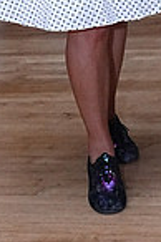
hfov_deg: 9.5
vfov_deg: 13.4
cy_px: -143
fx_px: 961
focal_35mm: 143
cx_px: 180
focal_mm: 24
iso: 5000
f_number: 5.6
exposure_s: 1/200
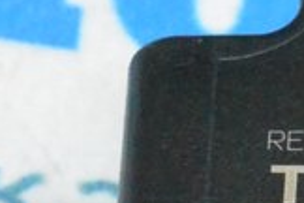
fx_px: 4401
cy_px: 300
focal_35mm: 521
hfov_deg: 3.9
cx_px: 773
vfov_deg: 2.6
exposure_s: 1/100
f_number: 13
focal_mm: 55
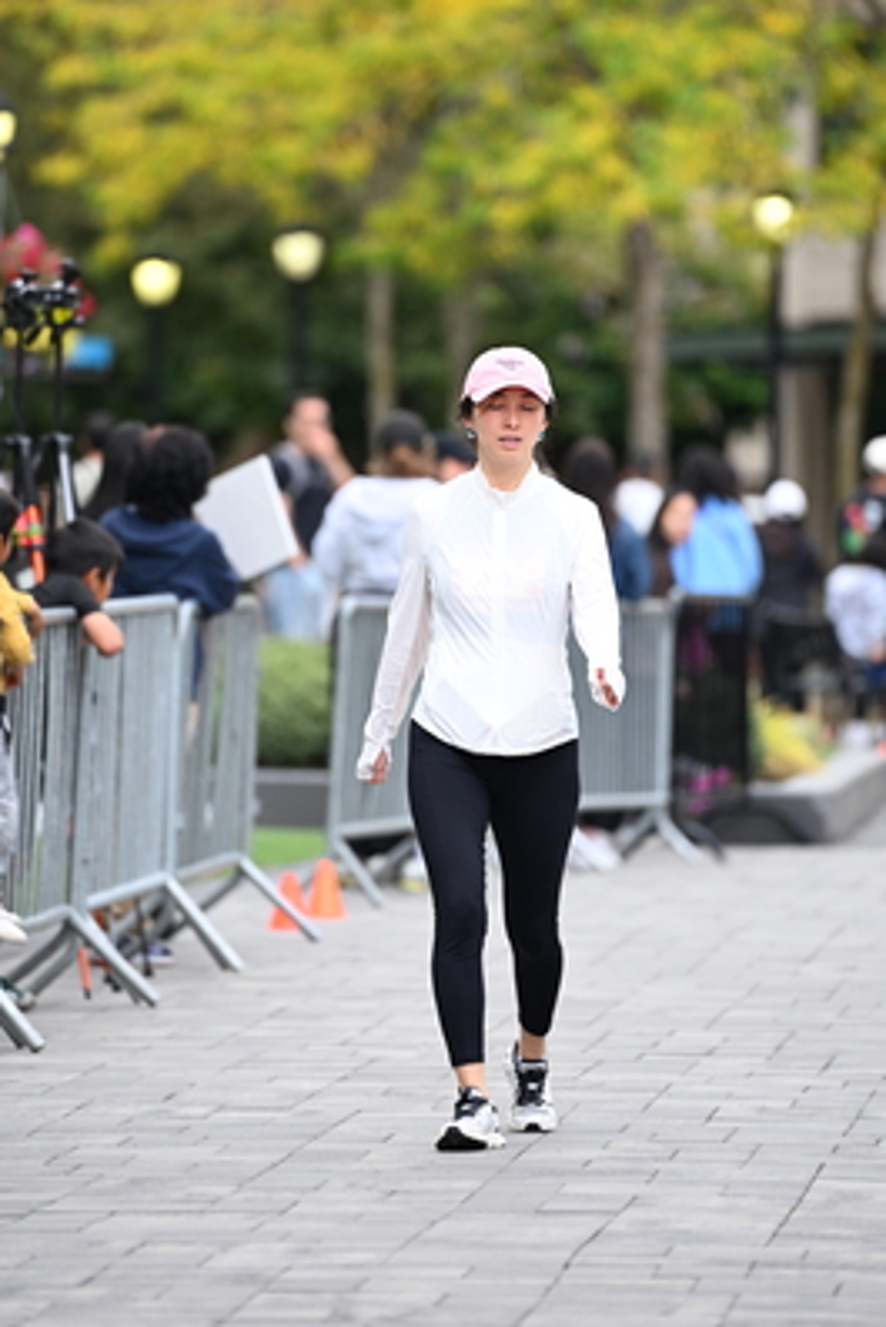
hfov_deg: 5.0
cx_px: 436
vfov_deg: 7.4
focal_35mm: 277
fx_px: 10216
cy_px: 531
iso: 640
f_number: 2.8
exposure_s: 1/1600
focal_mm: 200
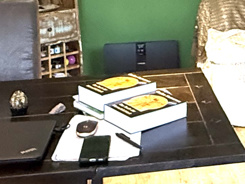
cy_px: -30
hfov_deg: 24.7
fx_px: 545
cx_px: 216
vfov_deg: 18.3
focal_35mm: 77
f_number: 2.2
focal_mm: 2.22
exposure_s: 1/100
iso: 400
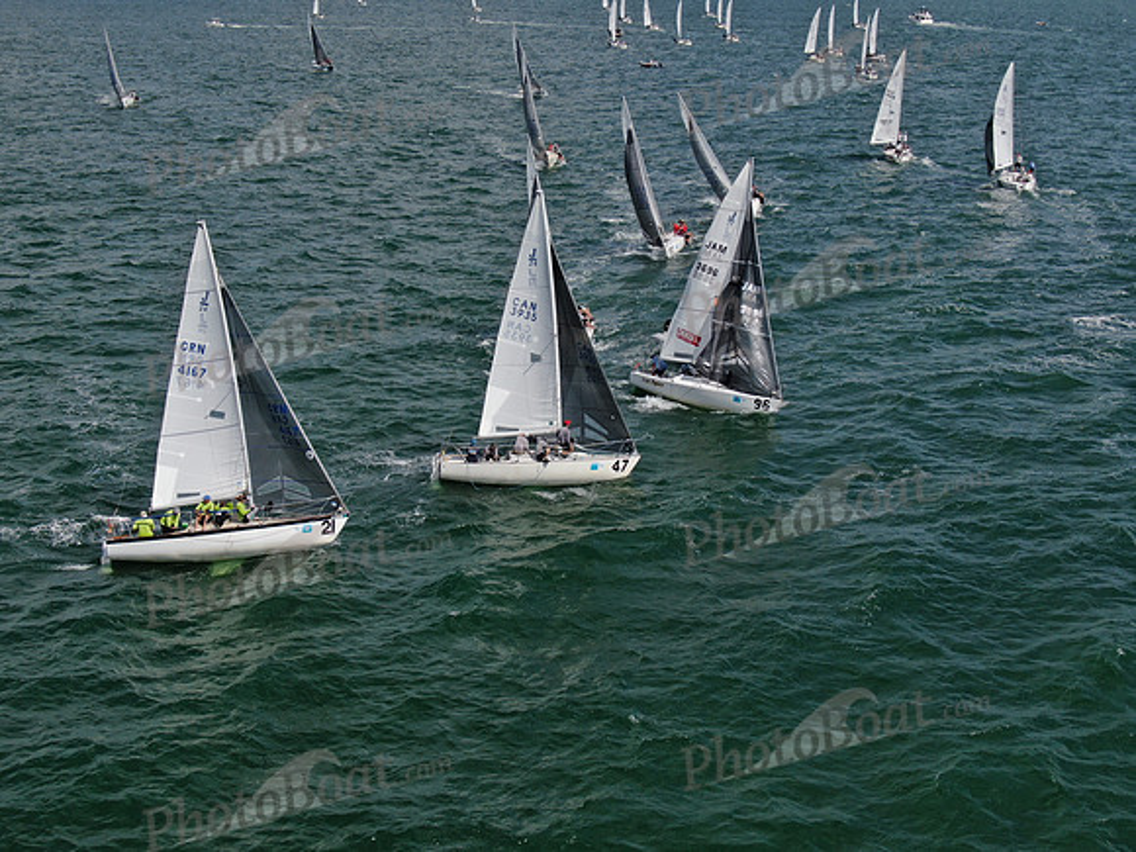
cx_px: 568
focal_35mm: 48
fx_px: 1575
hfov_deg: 39.7
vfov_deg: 30.3
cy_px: 426
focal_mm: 8.6
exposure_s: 1/1250
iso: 100
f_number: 3.8
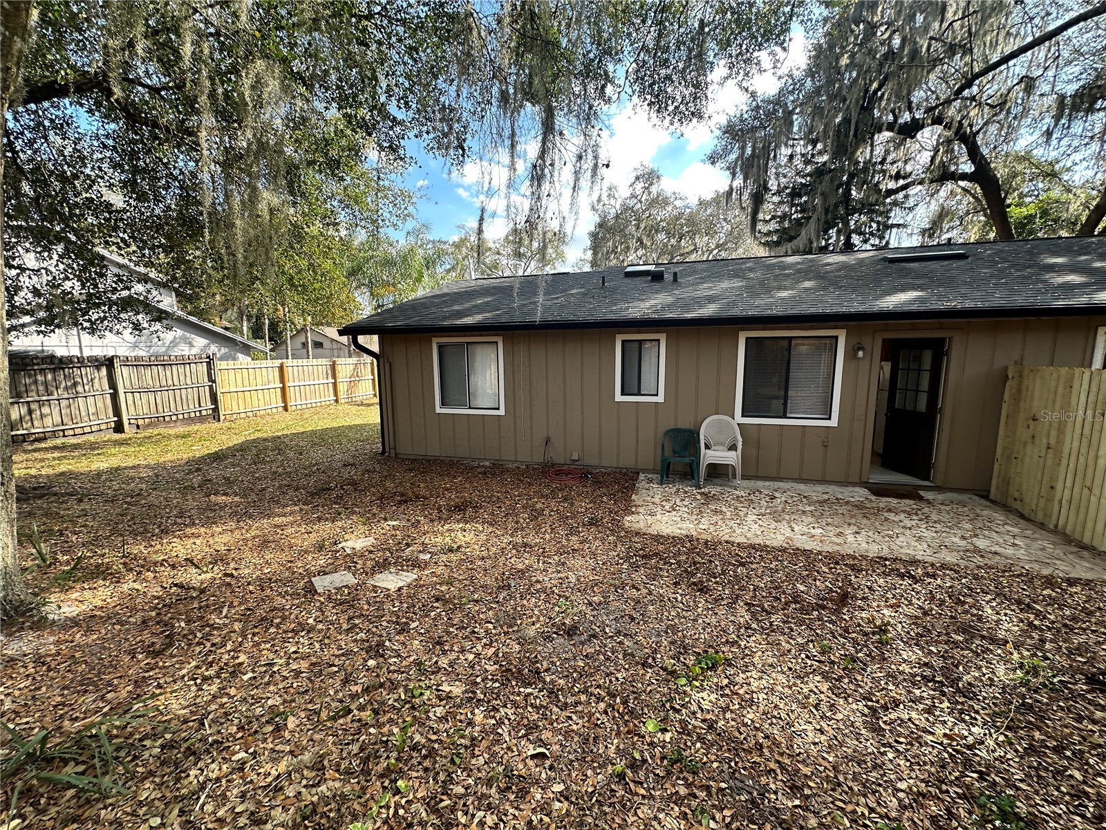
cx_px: 553
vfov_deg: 85.7
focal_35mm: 14
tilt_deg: -7.3
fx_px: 447
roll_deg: +0.9
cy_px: 415
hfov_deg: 102.1
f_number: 2.2
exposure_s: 1/260
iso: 40
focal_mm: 2.22
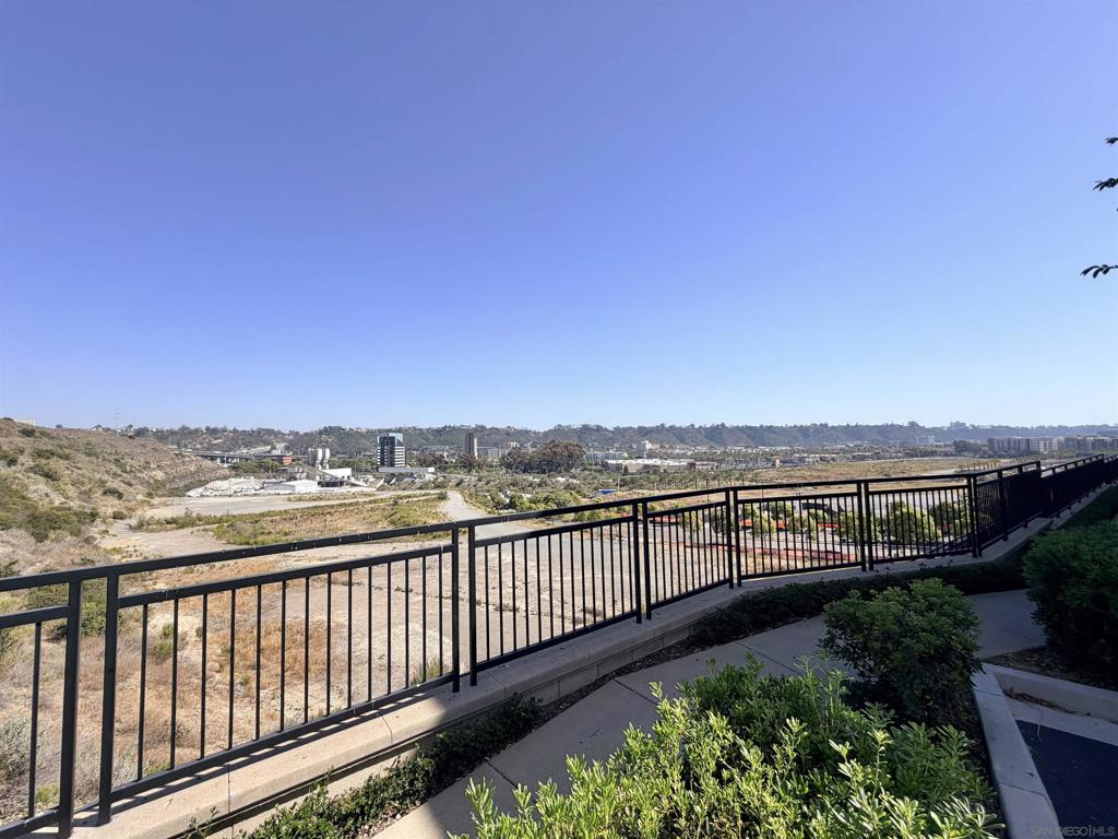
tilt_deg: +3.8
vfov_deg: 85.7
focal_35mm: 14
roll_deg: +1.1
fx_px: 452
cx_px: 559
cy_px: 420
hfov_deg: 102.1
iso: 20
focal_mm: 2.22
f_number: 2.2
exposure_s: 1/970
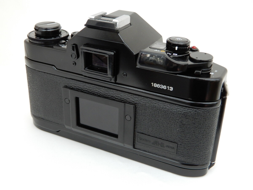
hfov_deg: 42.1
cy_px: 95
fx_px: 329
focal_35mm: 45
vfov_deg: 32.2
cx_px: 126
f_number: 4
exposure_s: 1/30
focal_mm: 8
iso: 400
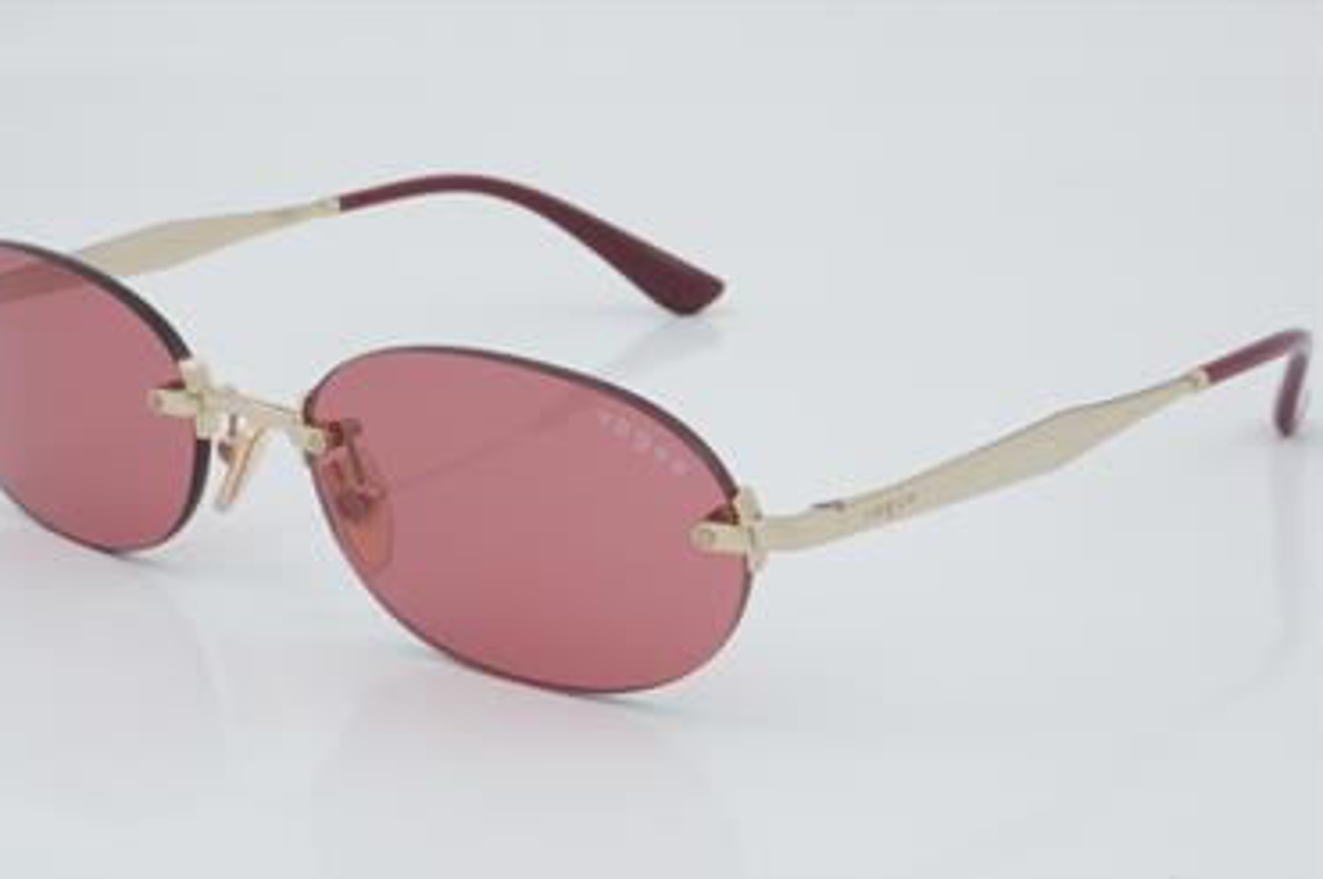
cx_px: 626
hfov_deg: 25.1
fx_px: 2974
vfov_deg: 16.8
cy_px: 465
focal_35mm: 81
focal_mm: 50
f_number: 32
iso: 100
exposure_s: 1/3
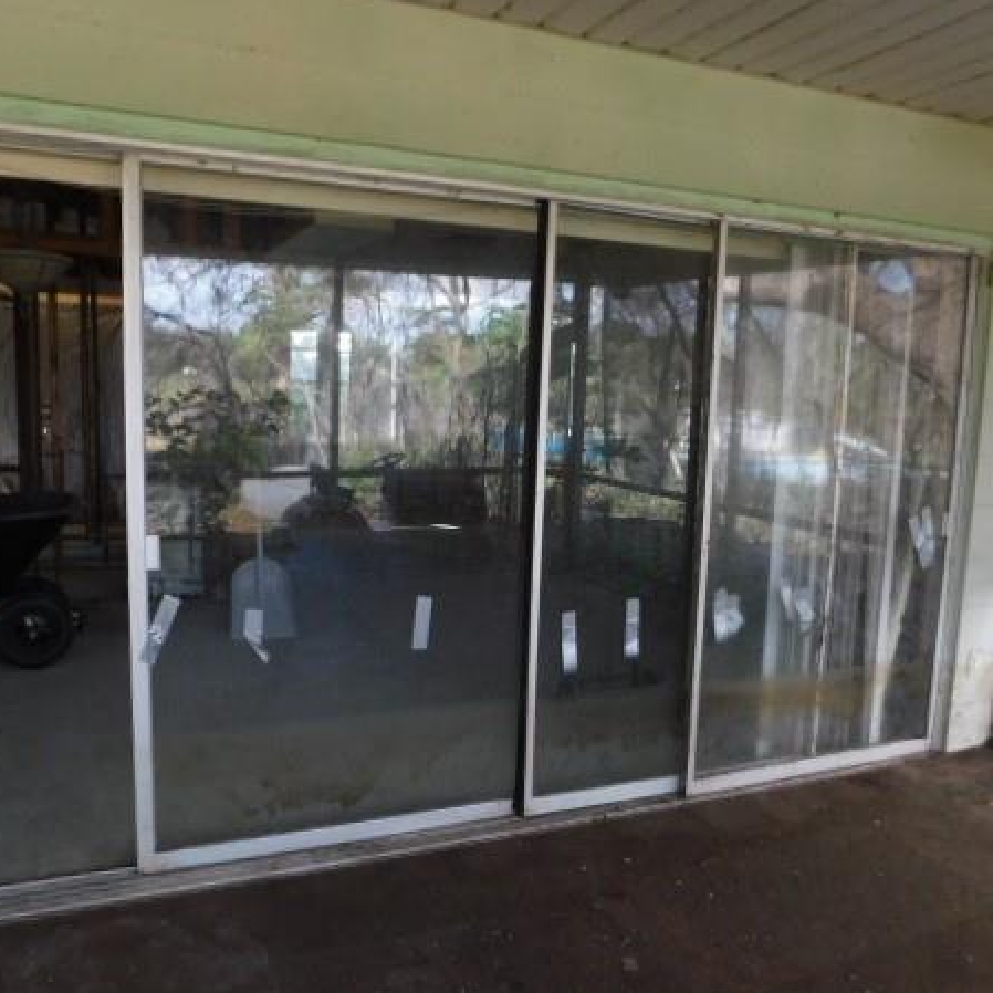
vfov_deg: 55.6
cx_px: 515
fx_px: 941
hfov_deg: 55.6
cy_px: 522
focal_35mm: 29
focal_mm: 4
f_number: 3
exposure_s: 1/60
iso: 125
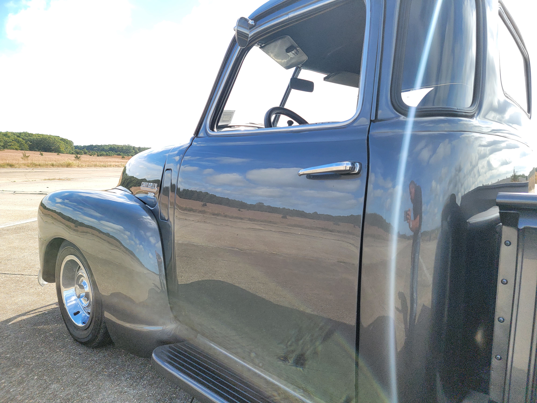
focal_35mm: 24
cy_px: 202
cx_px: 268
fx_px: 372
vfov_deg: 56.8
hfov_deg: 71.6
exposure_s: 1/773
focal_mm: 6.7
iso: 16
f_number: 1.8
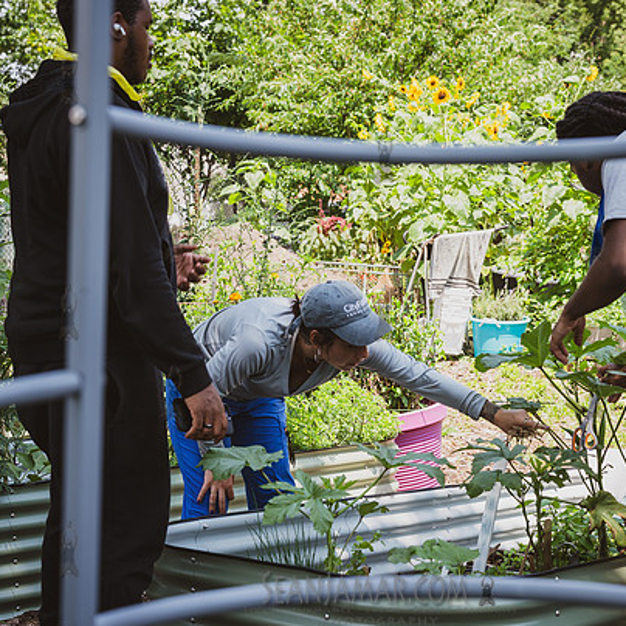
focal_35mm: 71
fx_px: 1453
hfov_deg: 24.3
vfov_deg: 24.3
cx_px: 332
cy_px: 330
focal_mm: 49
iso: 200
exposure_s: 1/320
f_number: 5
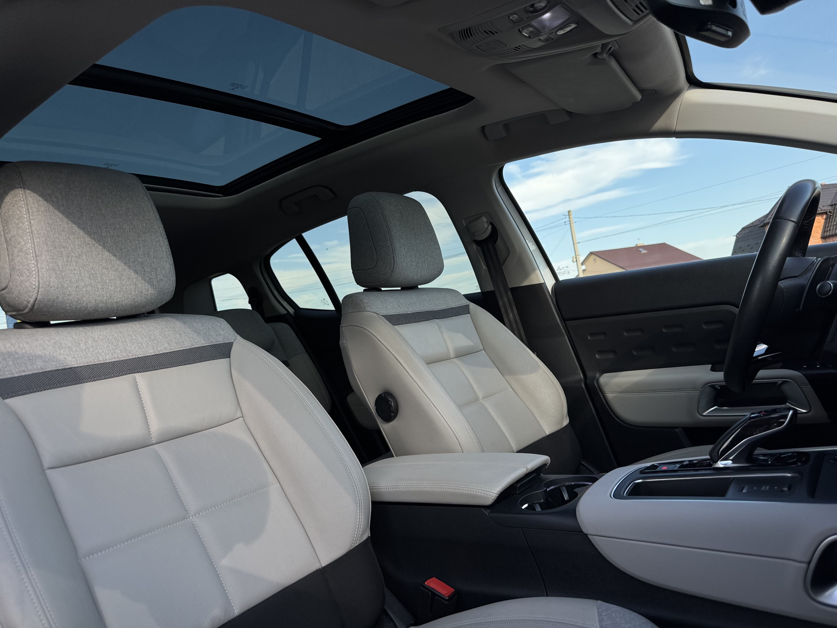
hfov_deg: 71.6
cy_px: 314
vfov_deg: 56.8
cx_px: 418
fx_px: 580
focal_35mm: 24
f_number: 1.78
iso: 80
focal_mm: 6.76
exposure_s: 1/1094
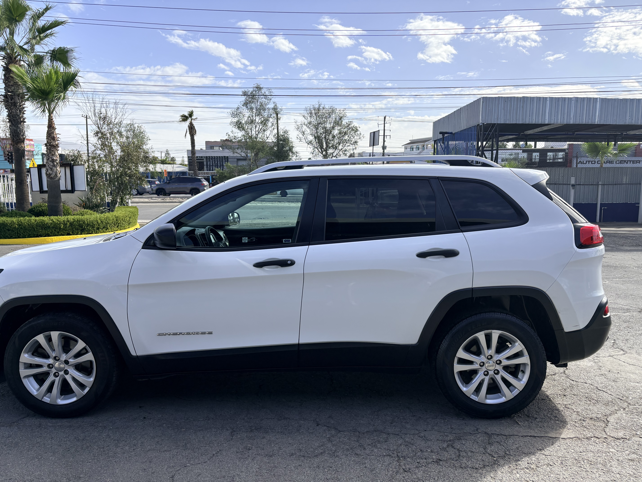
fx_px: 482
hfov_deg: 67.3
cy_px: 241
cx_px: 321
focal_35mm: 26
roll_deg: +1.3
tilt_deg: -7.7
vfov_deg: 53.1
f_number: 1.6
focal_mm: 5.96
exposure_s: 1/2538
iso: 50
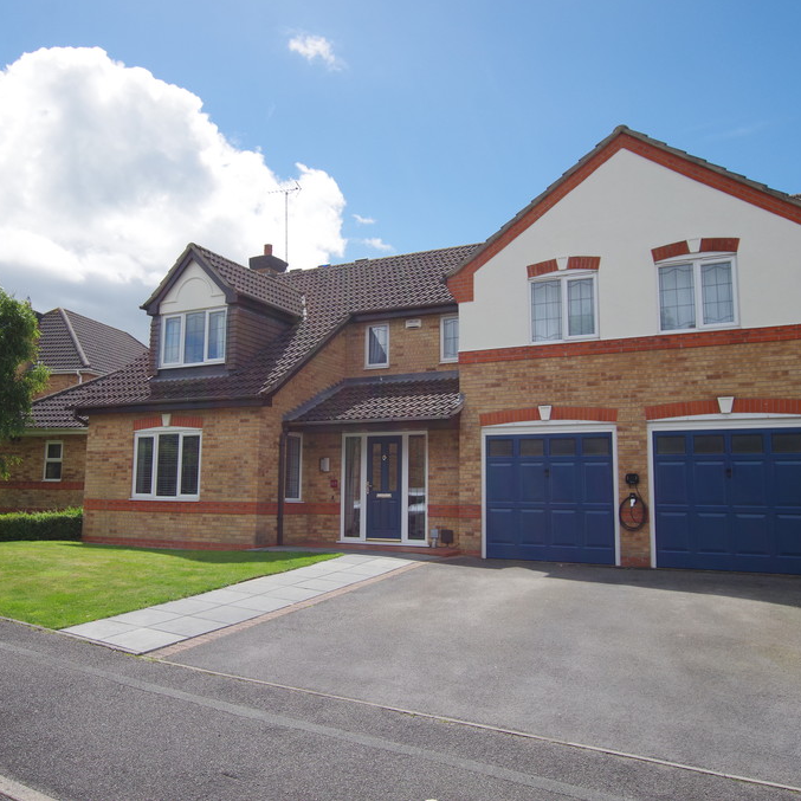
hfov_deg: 58.9
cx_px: 354
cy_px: 398
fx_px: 707
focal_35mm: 27
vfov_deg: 59.1
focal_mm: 14
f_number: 8
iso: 200
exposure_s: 1/500
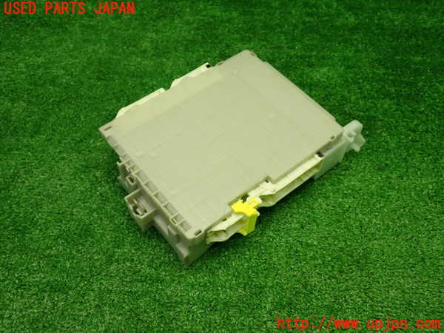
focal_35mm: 36
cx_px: 222
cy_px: 166
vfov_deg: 39.7
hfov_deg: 51.4
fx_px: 462
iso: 200
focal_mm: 6.37
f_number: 2.5
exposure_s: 1/60
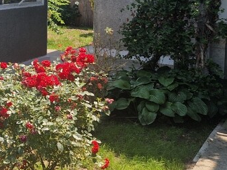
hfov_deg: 24.7
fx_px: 459
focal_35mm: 70
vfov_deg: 20.3
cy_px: -5
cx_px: -57
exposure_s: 1/1056
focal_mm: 5.4
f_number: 1.8
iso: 50
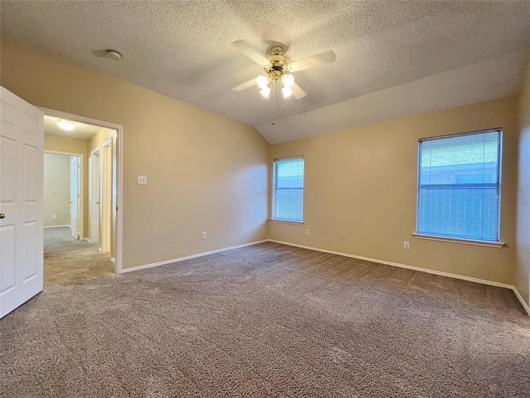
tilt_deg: -1.0
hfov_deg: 106.2
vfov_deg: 89.9
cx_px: 265
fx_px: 199
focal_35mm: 13
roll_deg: -0.6
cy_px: 199
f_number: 1.8
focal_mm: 1.57
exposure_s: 1/60
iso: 320
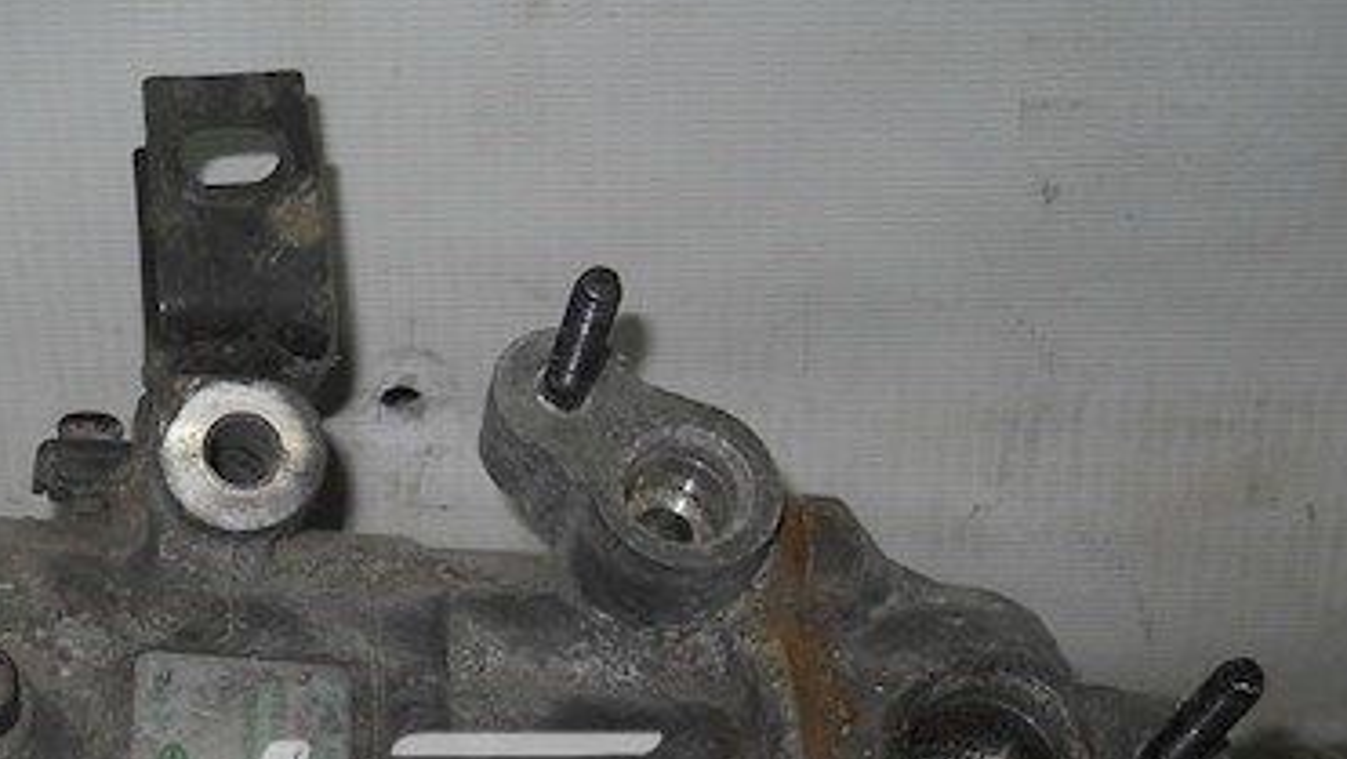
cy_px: 843
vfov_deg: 15.3
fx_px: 2751
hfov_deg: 27.1
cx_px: 301
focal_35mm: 77
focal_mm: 6.72
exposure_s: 1/30
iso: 80
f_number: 5.5
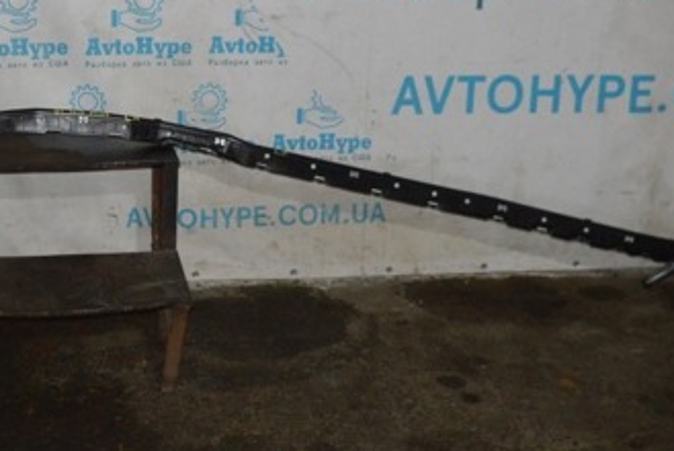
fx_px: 1255
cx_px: 211
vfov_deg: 20.2
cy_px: 110
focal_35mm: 67
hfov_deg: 29.8
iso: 2200
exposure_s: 1/60
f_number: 3.8
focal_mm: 23
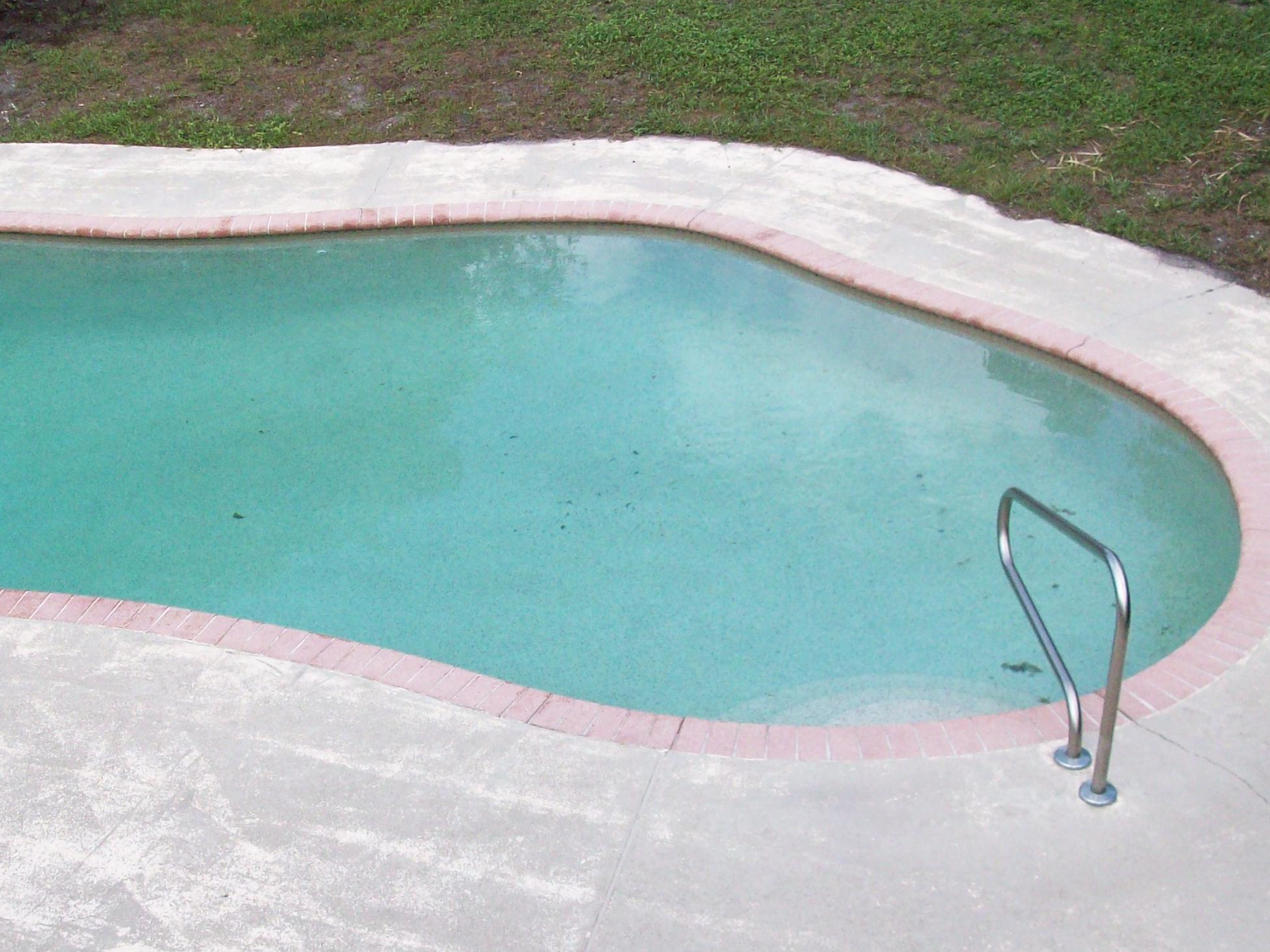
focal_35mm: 52
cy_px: 474
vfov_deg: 28.0
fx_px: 1908
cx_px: 527
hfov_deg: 36.7
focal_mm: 5.7
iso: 160
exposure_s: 1/1399
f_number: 2.8
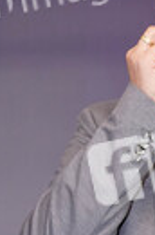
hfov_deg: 8.8
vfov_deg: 13.4
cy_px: 253
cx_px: 232
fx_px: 980
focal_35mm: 151
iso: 2000
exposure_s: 1/125
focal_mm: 49
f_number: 5.6
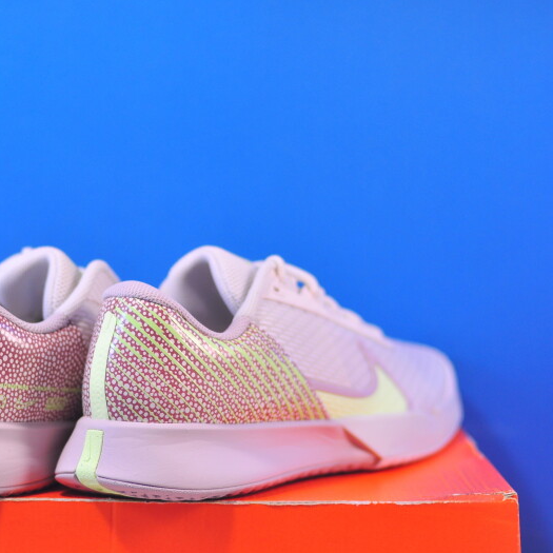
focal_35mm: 97
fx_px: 1753
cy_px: 279
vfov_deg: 17.9
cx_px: 165
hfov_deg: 17.9
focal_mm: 50
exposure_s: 1/320
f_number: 2.2
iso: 250
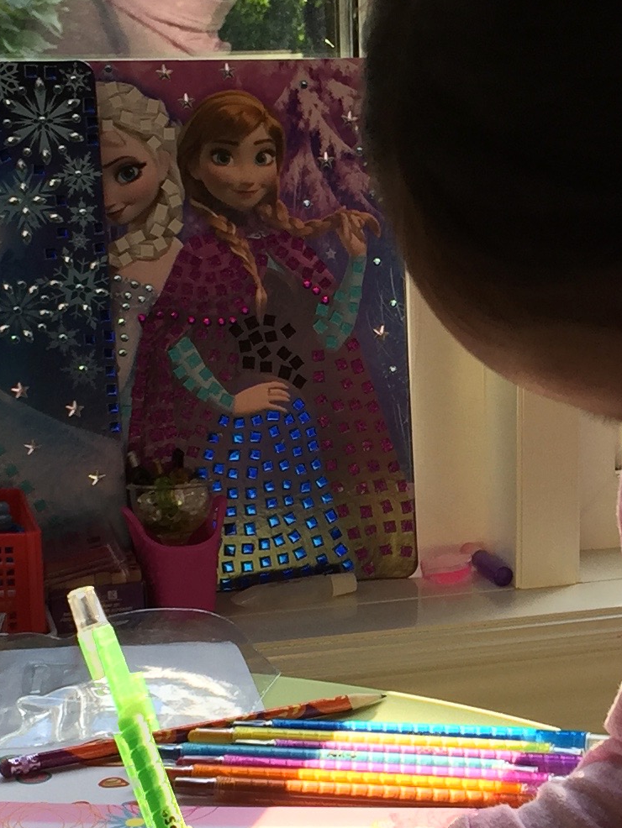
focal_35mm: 96
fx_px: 2299
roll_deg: +0.4
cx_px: 596
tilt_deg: -17.0
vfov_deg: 20.3
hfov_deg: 15.2
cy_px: 598
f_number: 2.2
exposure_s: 1/60
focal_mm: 4.15
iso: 32
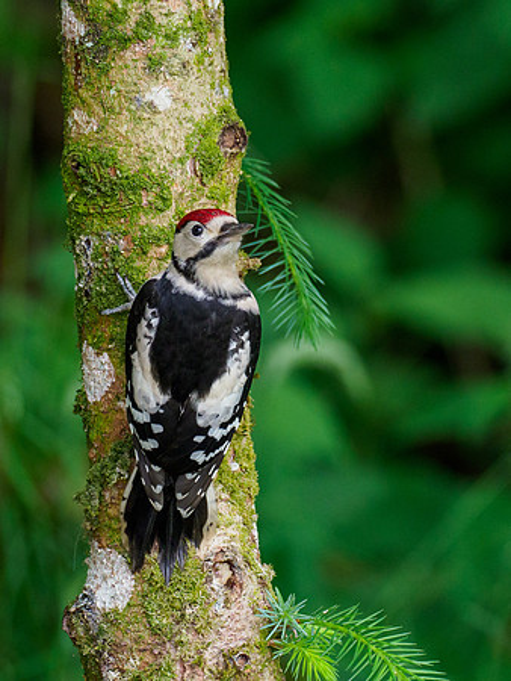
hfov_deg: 1.4
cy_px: 219
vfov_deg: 1.8
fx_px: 21362
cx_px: 257
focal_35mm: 1086
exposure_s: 1/320
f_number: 4
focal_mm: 300
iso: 1000
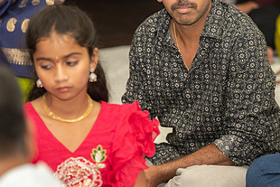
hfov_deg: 10.0
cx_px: 173
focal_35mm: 206
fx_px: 1603
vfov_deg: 6.7
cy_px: 65
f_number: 2.8
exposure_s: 1/200
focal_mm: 110
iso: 500
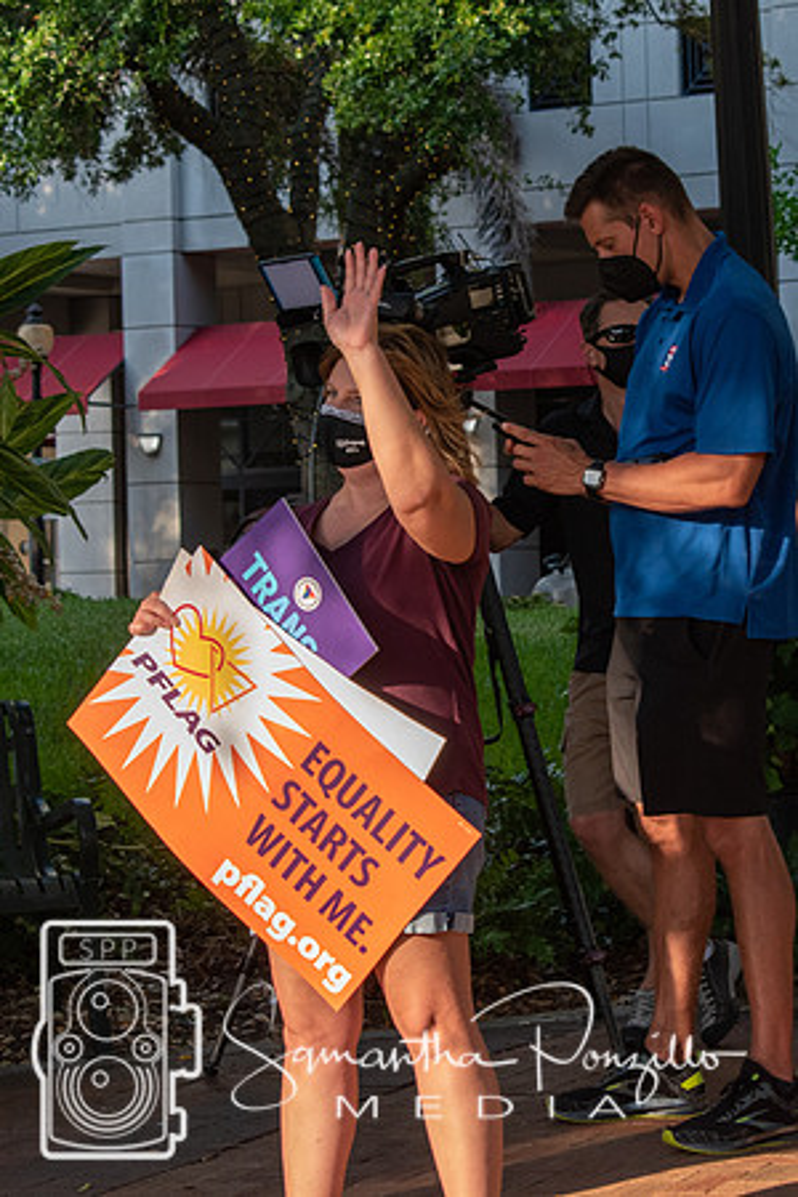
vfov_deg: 15.1
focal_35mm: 136
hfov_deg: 10.1
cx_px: 562
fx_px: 4524
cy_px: 539
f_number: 8
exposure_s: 1/250
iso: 400
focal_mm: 55
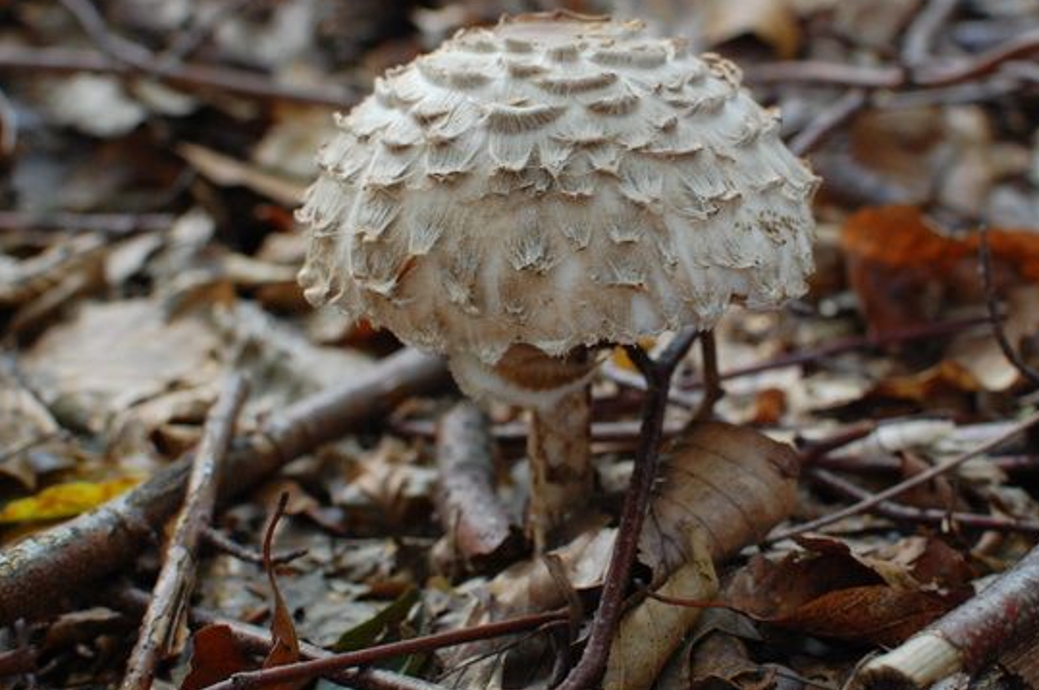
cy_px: 270
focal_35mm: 71
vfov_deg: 19.2
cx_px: 560
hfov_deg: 28.6
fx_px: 2037
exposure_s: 1/60
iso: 800
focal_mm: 35
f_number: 5
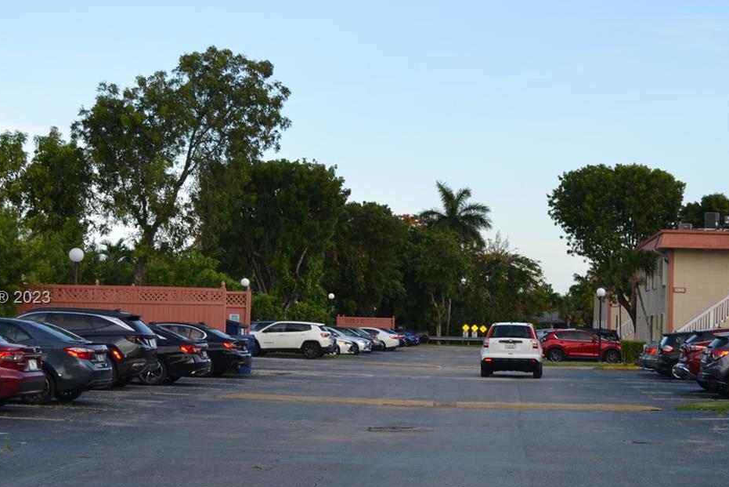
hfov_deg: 30.0
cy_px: 299
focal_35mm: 67
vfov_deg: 20.3
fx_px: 1357
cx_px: 427
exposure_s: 1/200
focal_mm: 26
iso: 100
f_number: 5
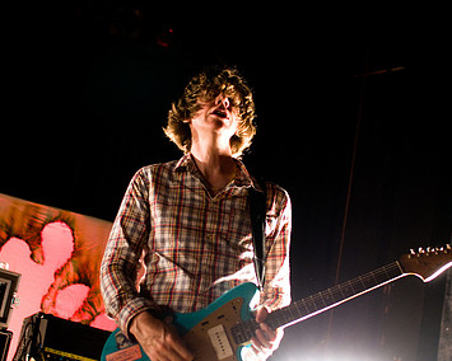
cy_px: 228
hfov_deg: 27.5
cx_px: 227
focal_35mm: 69
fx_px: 923
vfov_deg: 22.1
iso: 800
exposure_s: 1/160
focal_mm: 30
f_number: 2.5
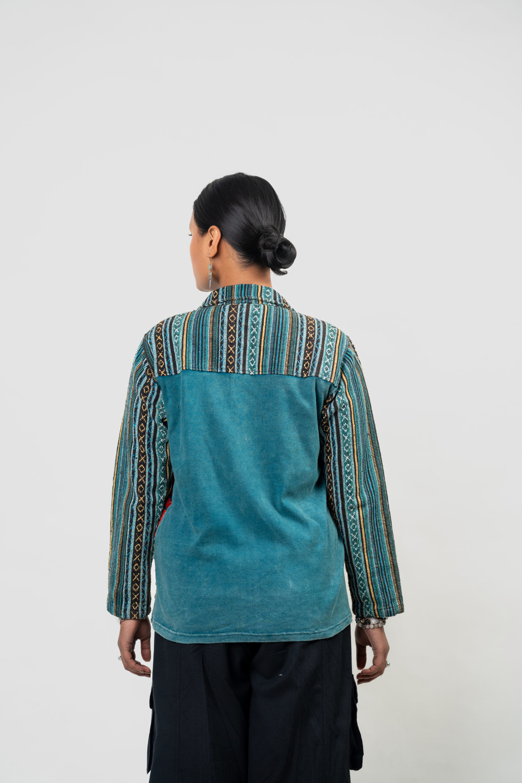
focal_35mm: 83
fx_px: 1805
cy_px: 392
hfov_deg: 16.5
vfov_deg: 24.5
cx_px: 261
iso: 200
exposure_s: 1/200
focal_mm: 83
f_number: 4
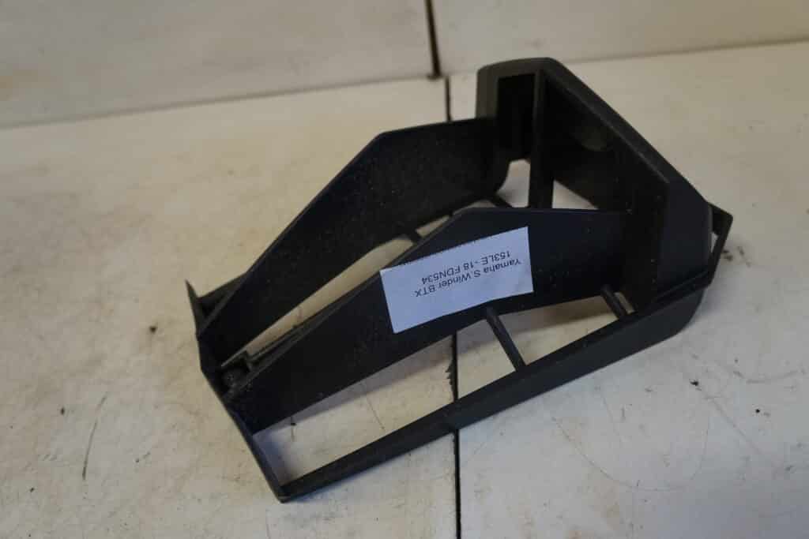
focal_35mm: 30
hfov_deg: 61.9
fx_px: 674
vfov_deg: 43.6
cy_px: 270
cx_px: 404
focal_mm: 20
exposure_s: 1/60
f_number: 4
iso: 800
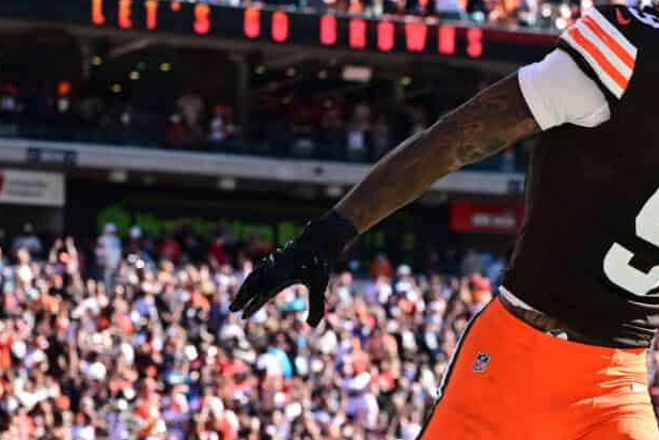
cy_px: 411
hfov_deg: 11.1
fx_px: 3370
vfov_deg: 7.4
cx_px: 550
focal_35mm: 184
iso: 1000
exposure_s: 1/4000
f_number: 4
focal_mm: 71
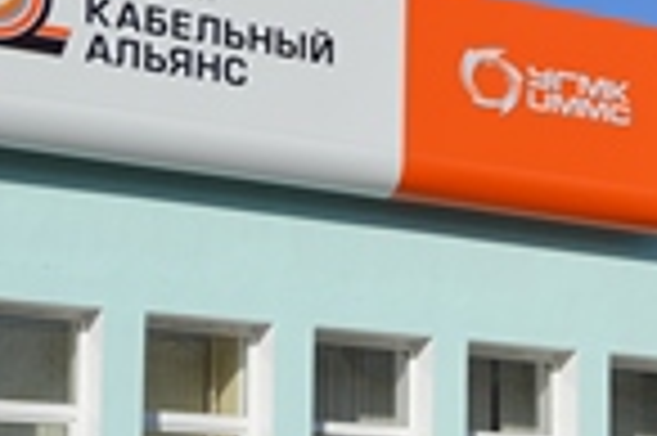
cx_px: 904
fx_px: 2443
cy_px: 360
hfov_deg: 14.5
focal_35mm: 134
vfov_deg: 10.2
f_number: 9
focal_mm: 26
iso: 100
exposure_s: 1/320
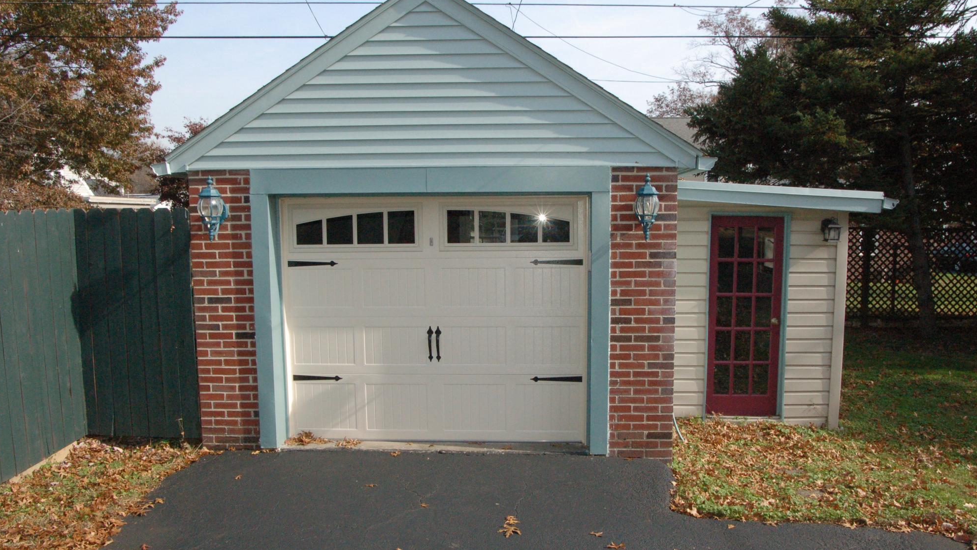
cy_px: 284
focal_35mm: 28
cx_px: 500
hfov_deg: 68.8
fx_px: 713
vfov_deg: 42.1
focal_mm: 17
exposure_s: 1/500
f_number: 13
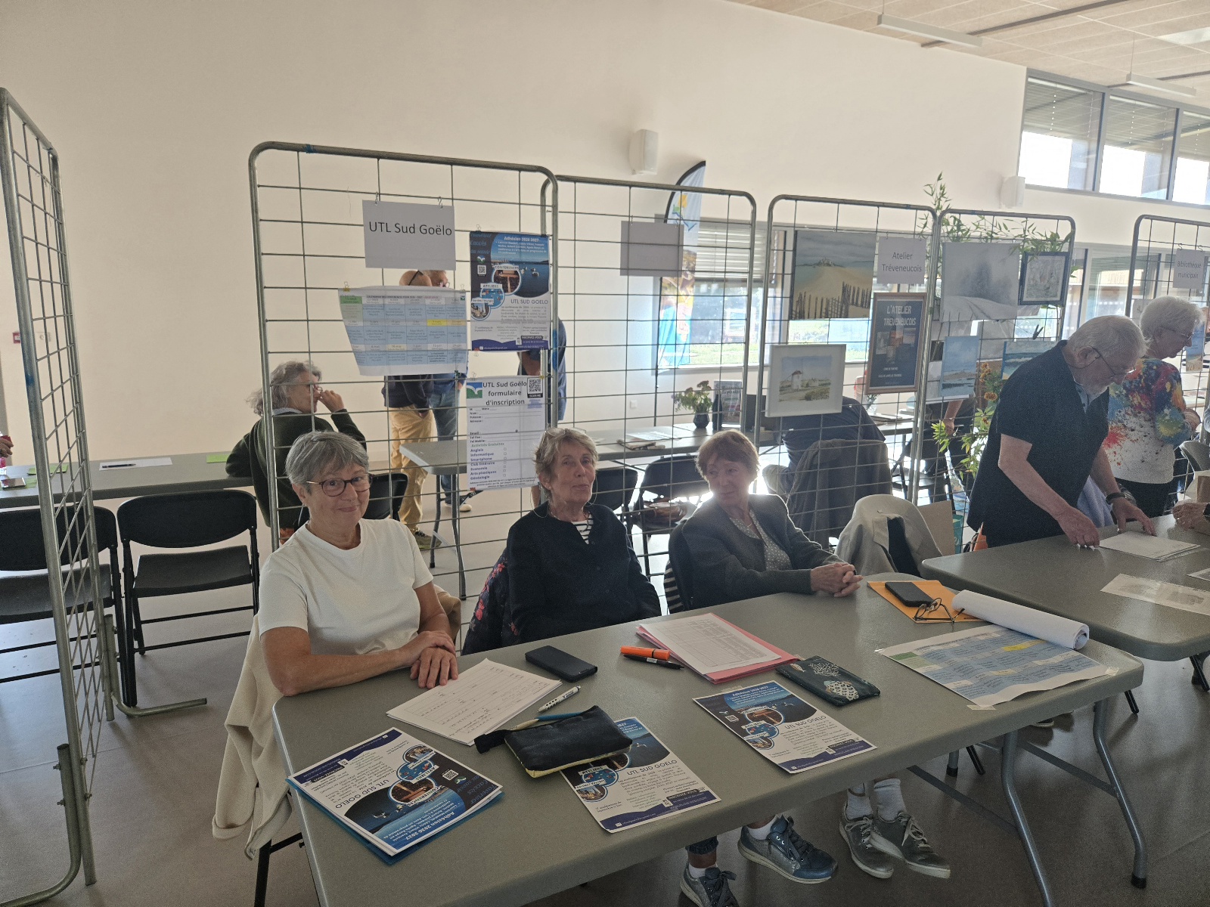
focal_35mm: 23
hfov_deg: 73.9
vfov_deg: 58.9
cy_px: 454
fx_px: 804
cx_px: 605
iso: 160
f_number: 1.8
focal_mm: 5.4
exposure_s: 1/526
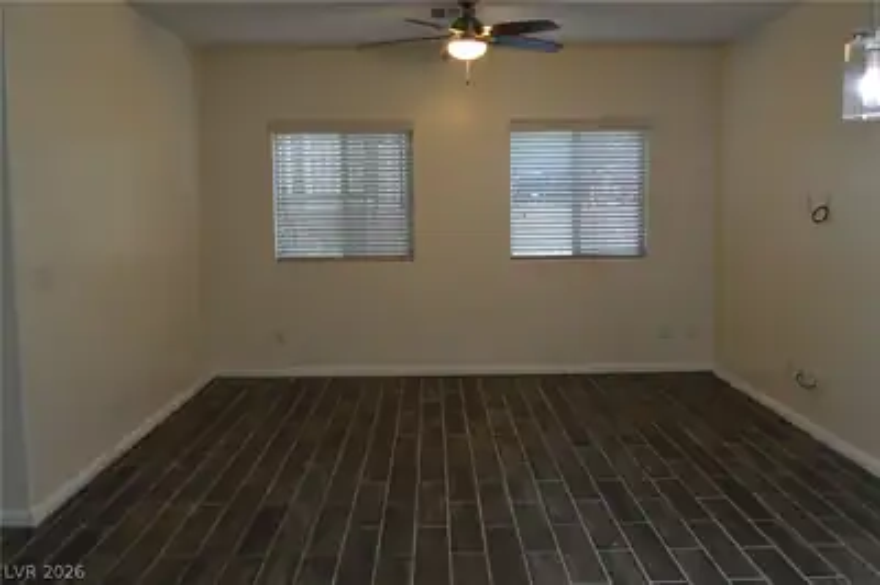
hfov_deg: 57.3
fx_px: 806
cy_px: 292
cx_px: 440
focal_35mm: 33
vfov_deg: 39.9
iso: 500
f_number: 6.3
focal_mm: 22
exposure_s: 1/15
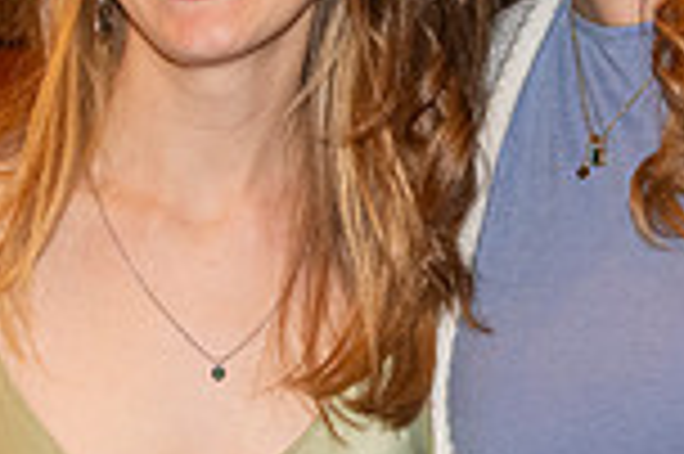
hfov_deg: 9.8
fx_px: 3986
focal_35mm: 210
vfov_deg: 6.5
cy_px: 155
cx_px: 526
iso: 2000
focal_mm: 55
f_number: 5.6
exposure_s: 1/60
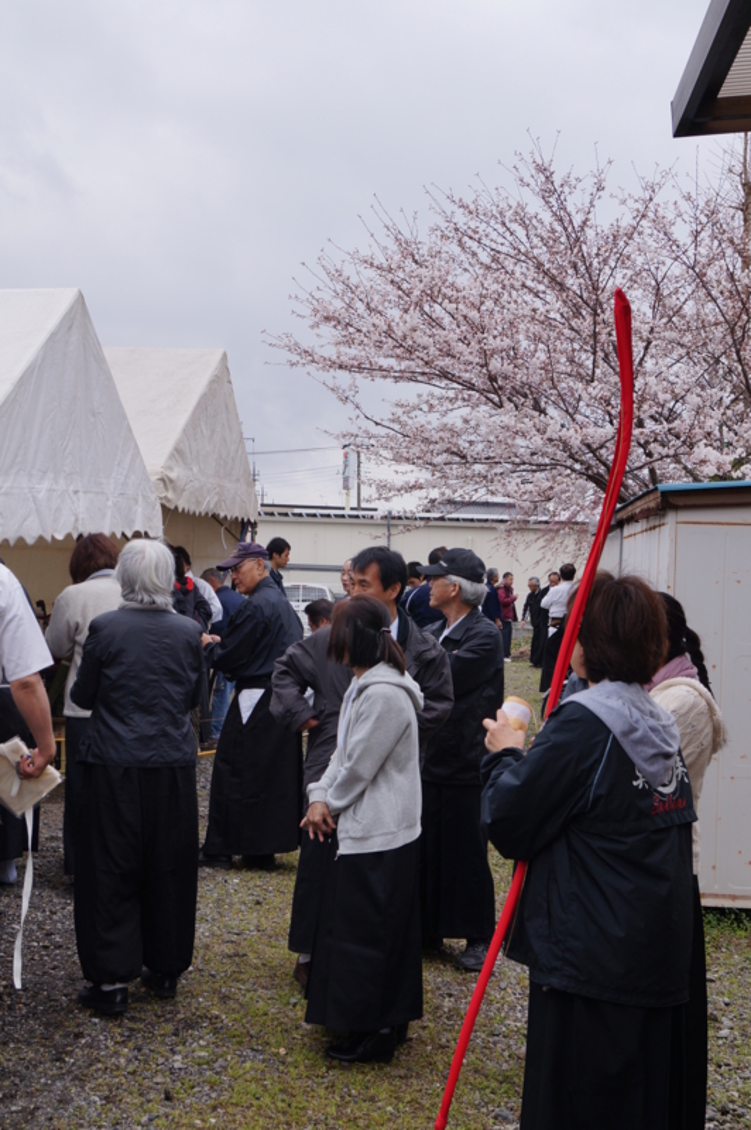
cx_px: 376
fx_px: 1410
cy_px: 565
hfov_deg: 29.8
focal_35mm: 45
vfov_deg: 43.6
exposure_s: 1/80
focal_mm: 30
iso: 100
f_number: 9
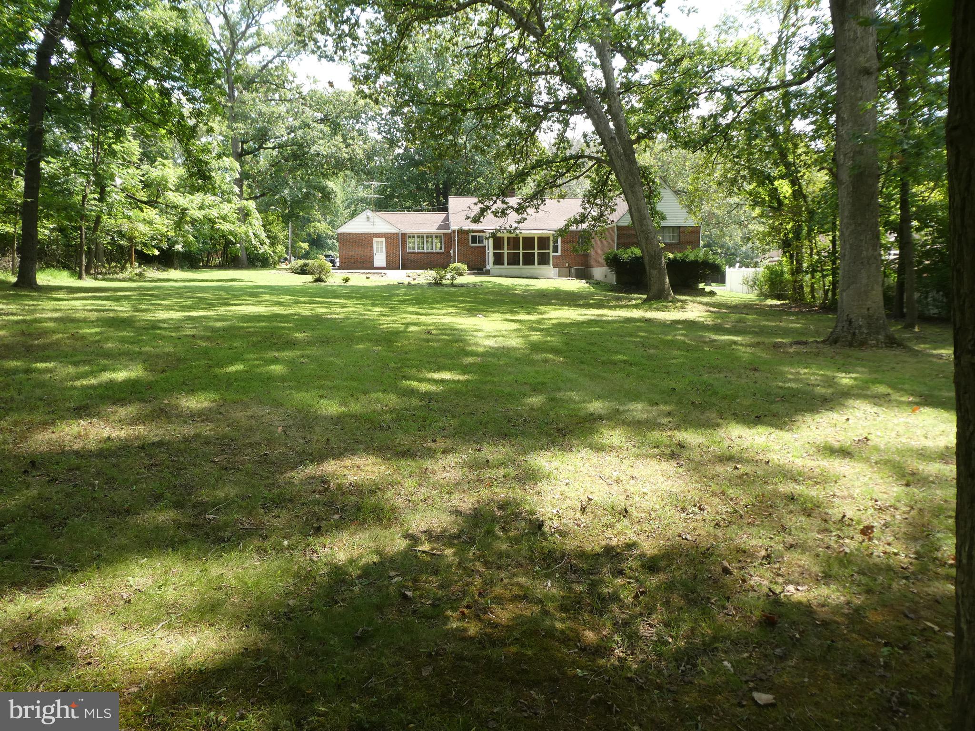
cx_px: 488
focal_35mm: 24
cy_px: 366
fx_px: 676
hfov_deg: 71.6
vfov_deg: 56.8
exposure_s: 1/160
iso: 80
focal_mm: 4.3
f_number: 3.3
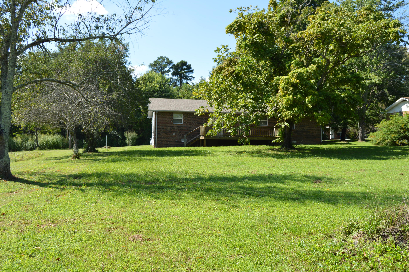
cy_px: 134
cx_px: 215
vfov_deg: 37.8
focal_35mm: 35
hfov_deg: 54.5
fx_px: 397
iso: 100
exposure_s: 1/200
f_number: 7.1
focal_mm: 22
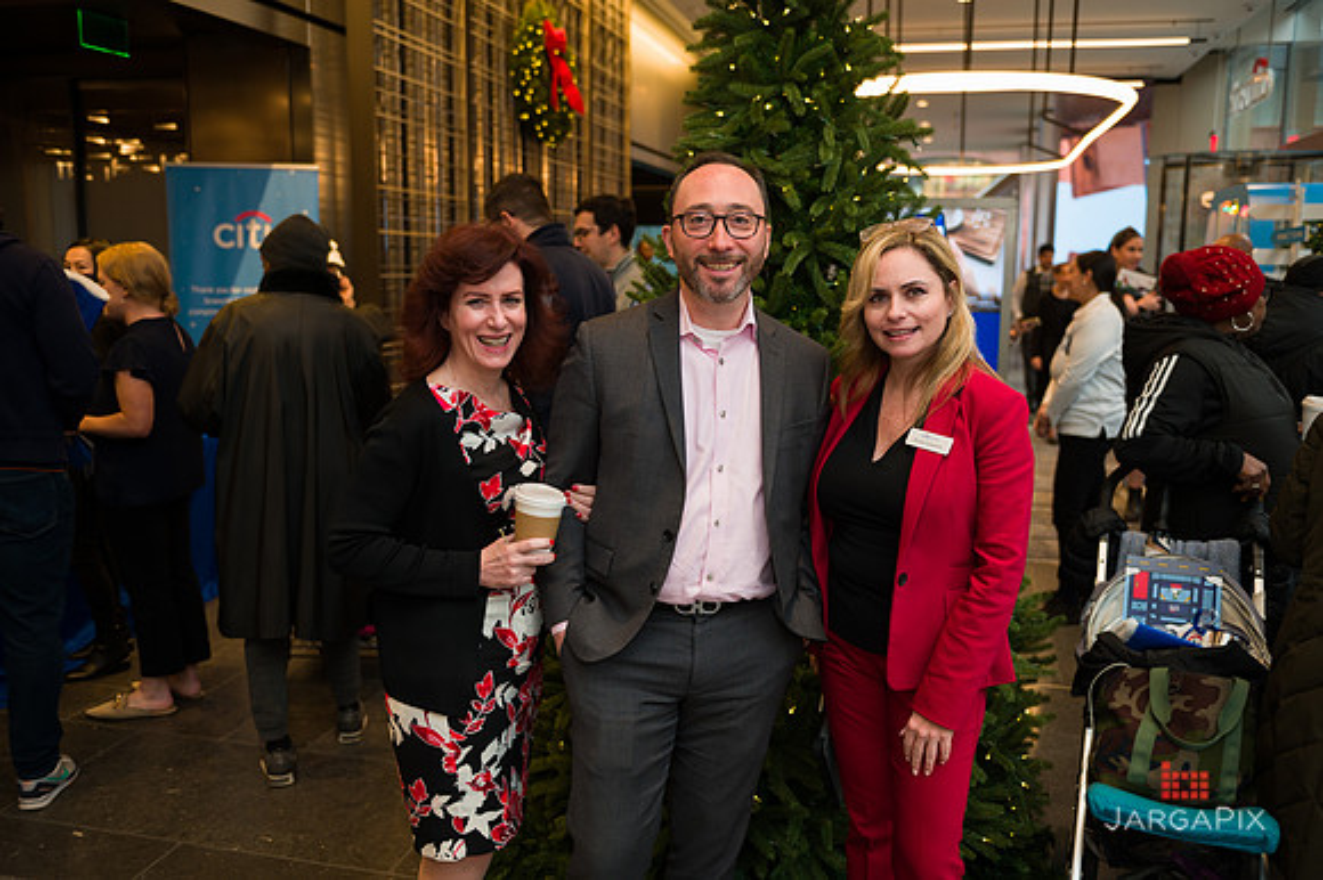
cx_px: 662
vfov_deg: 41.1
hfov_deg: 58.7
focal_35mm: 32
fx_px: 1175
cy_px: 440
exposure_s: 1/200
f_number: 3.2
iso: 400
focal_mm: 32
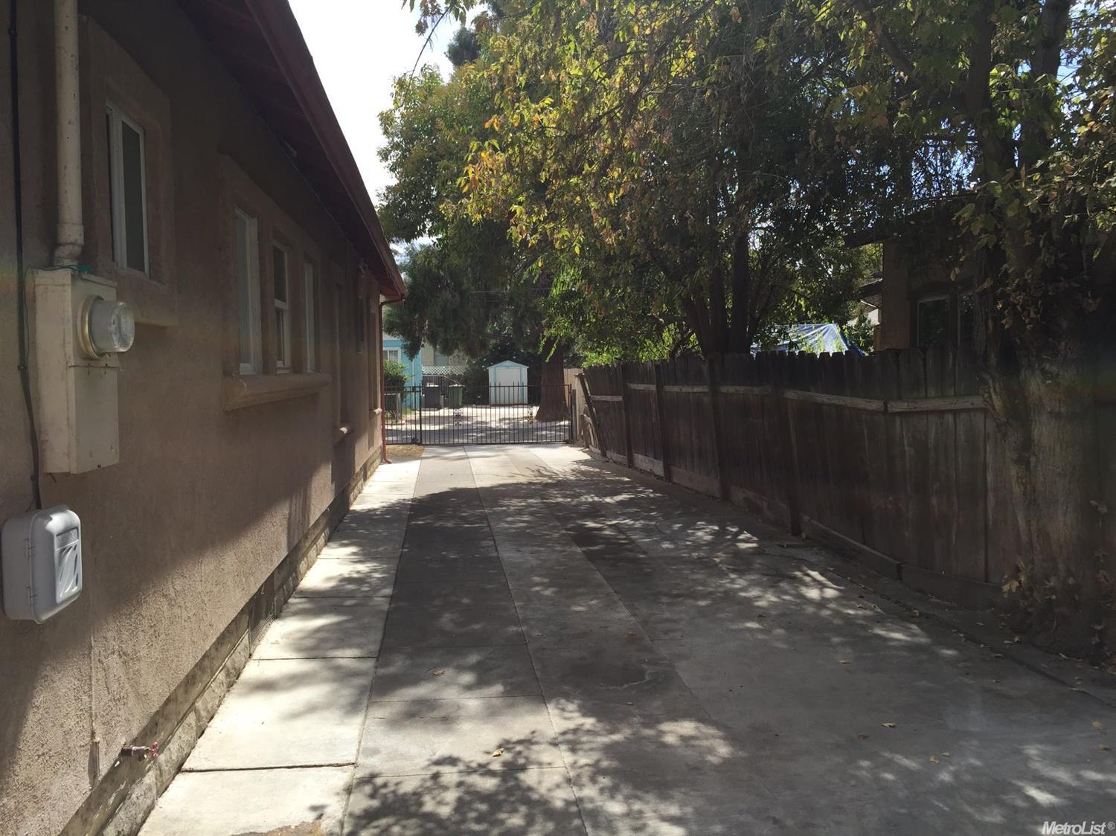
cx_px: 558
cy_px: 418
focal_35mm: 29
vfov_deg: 48.2
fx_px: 935
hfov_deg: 61.7
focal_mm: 4.15
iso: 32
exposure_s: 1/1163
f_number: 2.2
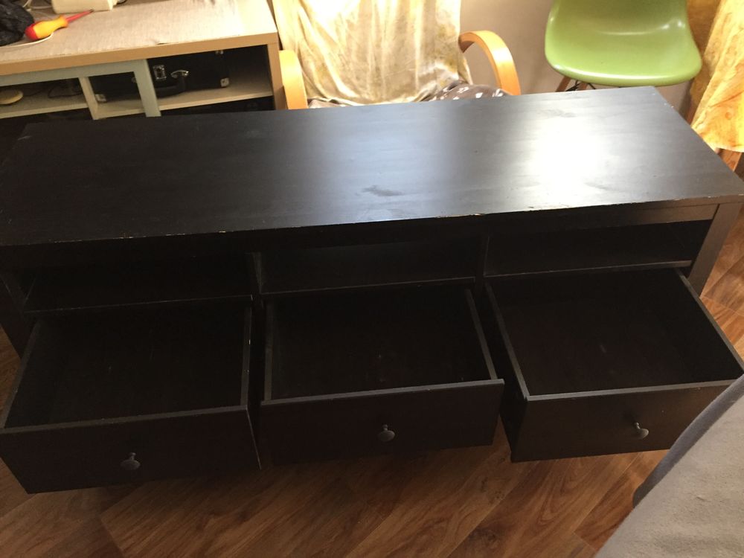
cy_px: 279
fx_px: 623
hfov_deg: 61.7
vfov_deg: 48.2
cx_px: 372
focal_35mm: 29
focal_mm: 4.15
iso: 250
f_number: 2.2
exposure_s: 1/20
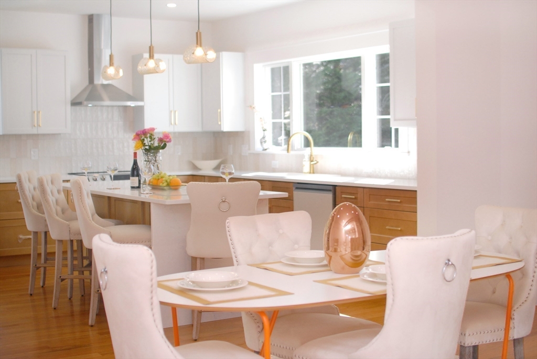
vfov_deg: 25.8
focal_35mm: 52
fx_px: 784
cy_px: 180
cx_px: 268
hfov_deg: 37.8
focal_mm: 35
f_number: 2.5
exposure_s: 1/500
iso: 400
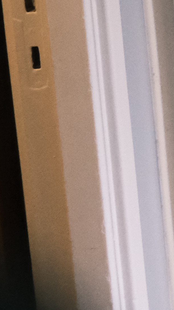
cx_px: 737
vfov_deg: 14.0
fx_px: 1124
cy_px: -239
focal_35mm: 137
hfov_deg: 6.6
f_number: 3.5
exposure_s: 1/100
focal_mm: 15.2
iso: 3200
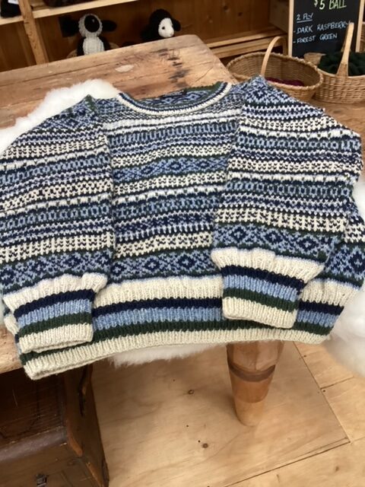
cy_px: 244
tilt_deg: -45.2
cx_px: 182
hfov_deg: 45.4
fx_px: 436
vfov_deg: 58.4
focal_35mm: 31
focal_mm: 3.3
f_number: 2.4
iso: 200
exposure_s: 1/60
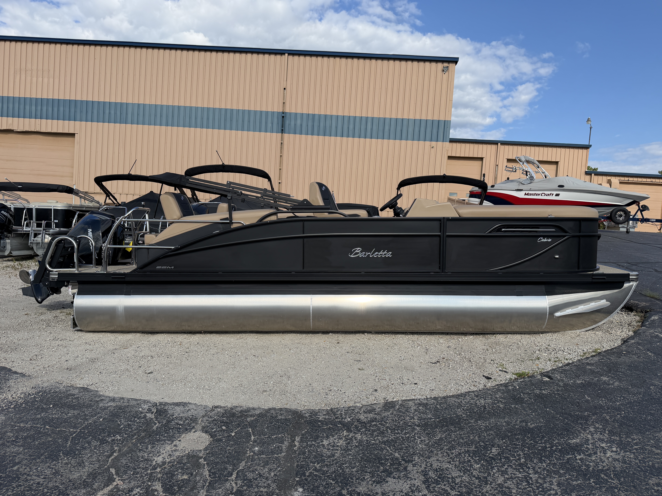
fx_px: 459
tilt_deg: -3.3
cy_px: 248
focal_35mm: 24
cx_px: 331
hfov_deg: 71.6
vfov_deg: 56.8
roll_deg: -3.5
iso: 100
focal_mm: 6.76
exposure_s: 1/6711
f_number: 1.78
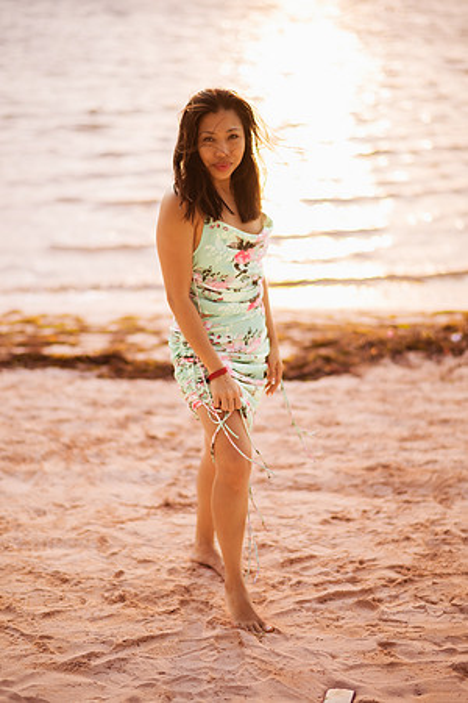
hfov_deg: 23.4
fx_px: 1131
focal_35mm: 58
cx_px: 234
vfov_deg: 34.5
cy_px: 352
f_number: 1.4
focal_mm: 58
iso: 100
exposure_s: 1/2000
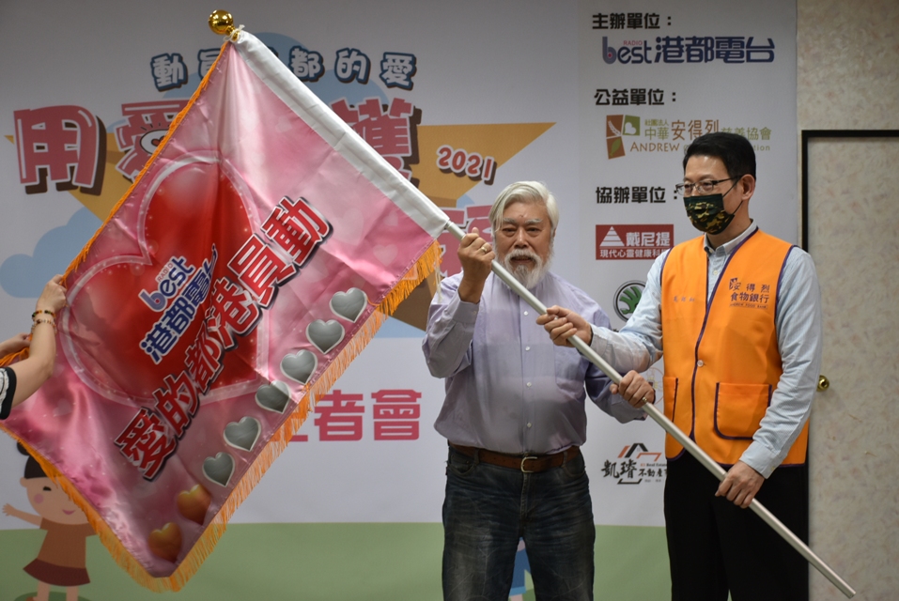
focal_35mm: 63
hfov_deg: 31.9
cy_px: 300
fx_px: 1575
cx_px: 450
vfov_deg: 21.6
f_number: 4.5
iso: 400
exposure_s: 1/80
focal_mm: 42
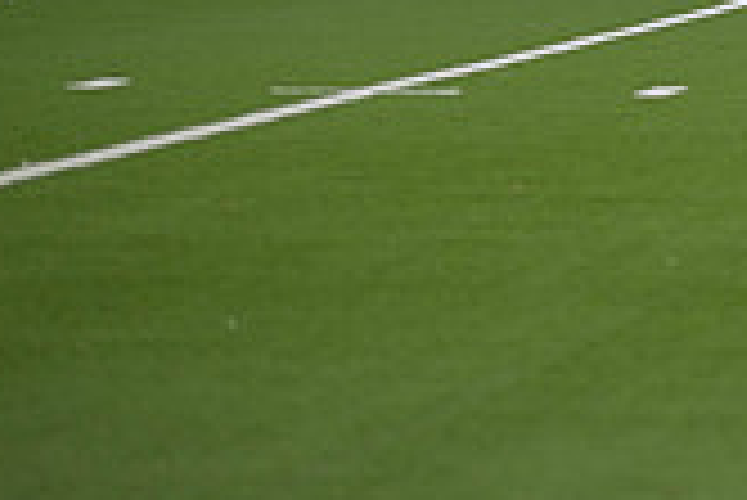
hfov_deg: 4.5
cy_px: -155
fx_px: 9408
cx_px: 1166
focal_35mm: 453
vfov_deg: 3.0
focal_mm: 130
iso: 320
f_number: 2.8
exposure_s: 1/200
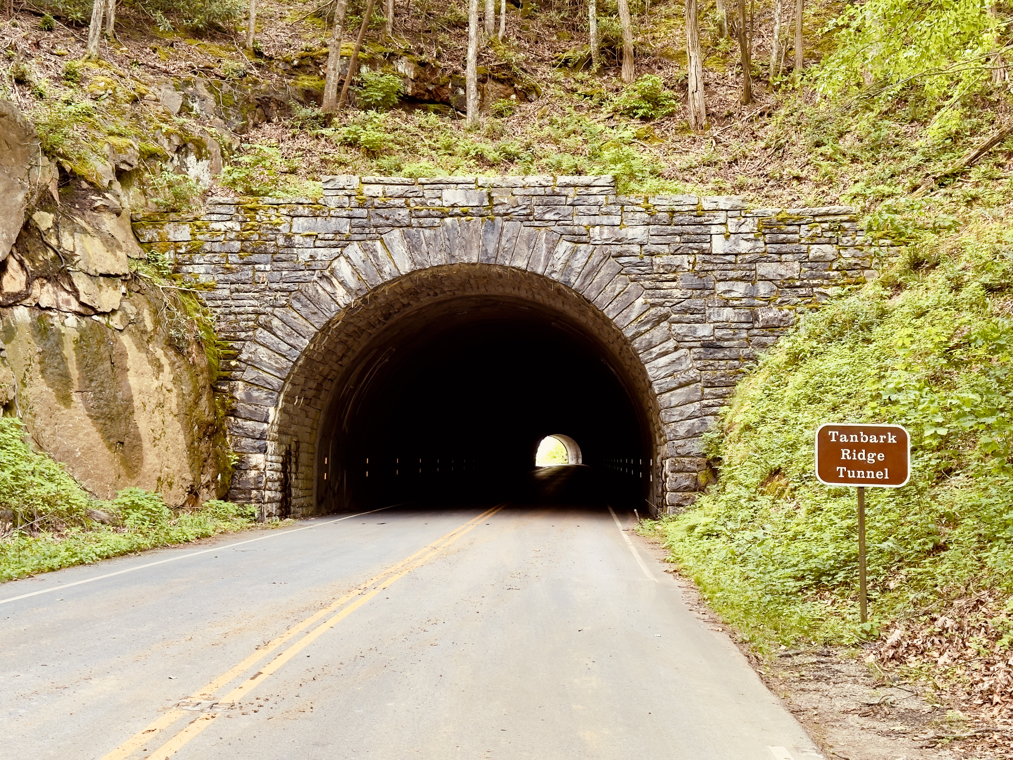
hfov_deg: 39.7
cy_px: 380
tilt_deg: +2.9
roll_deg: +0.3
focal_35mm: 48
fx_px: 1405
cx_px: 506
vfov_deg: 30.3
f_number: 1.78
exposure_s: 1/104
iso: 100
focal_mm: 6.76
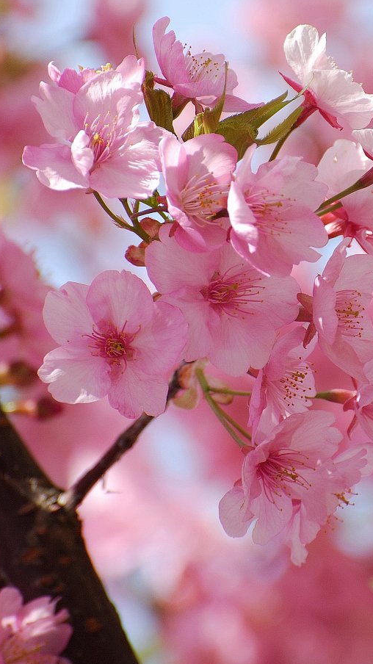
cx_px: 195
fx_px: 9396
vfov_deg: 4.0
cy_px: 292
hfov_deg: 2.3
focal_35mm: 534
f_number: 5.6
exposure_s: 1/320
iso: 200
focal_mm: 300
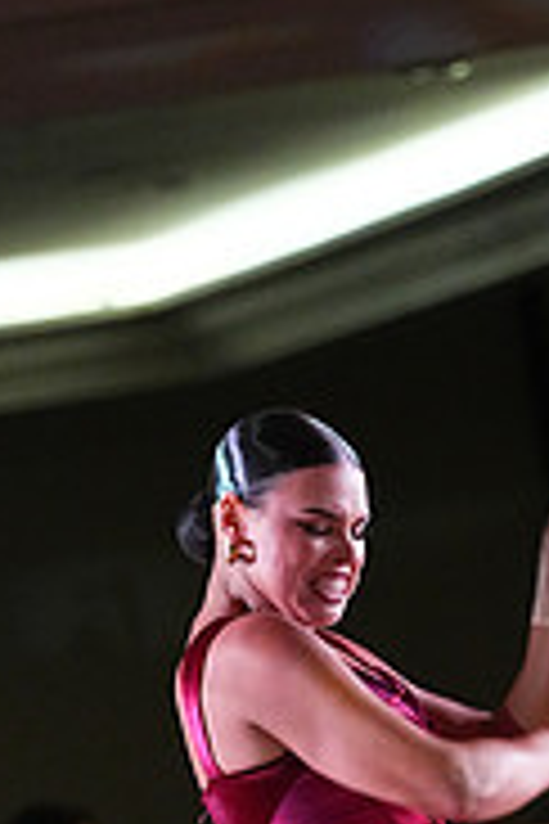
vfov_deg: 3.2
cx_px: 304
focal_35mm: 635
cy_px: 1076
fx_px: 14524
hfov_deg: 2.2
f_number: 5
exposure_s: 1/400
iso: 8000
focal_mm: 200
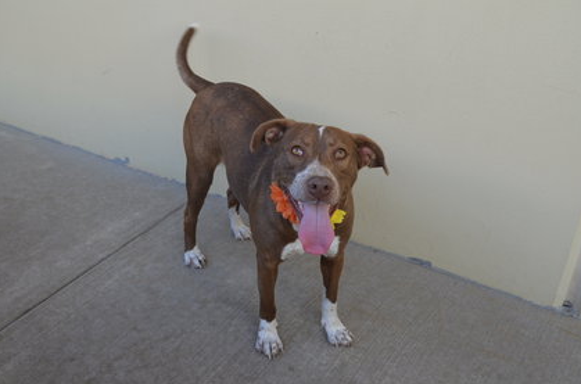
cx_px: 275
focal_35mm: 43
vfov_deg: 30.9
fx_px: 692
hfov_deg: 45.5
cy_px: 228
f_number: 5.6
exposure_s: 1/125
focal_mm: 24
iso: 320
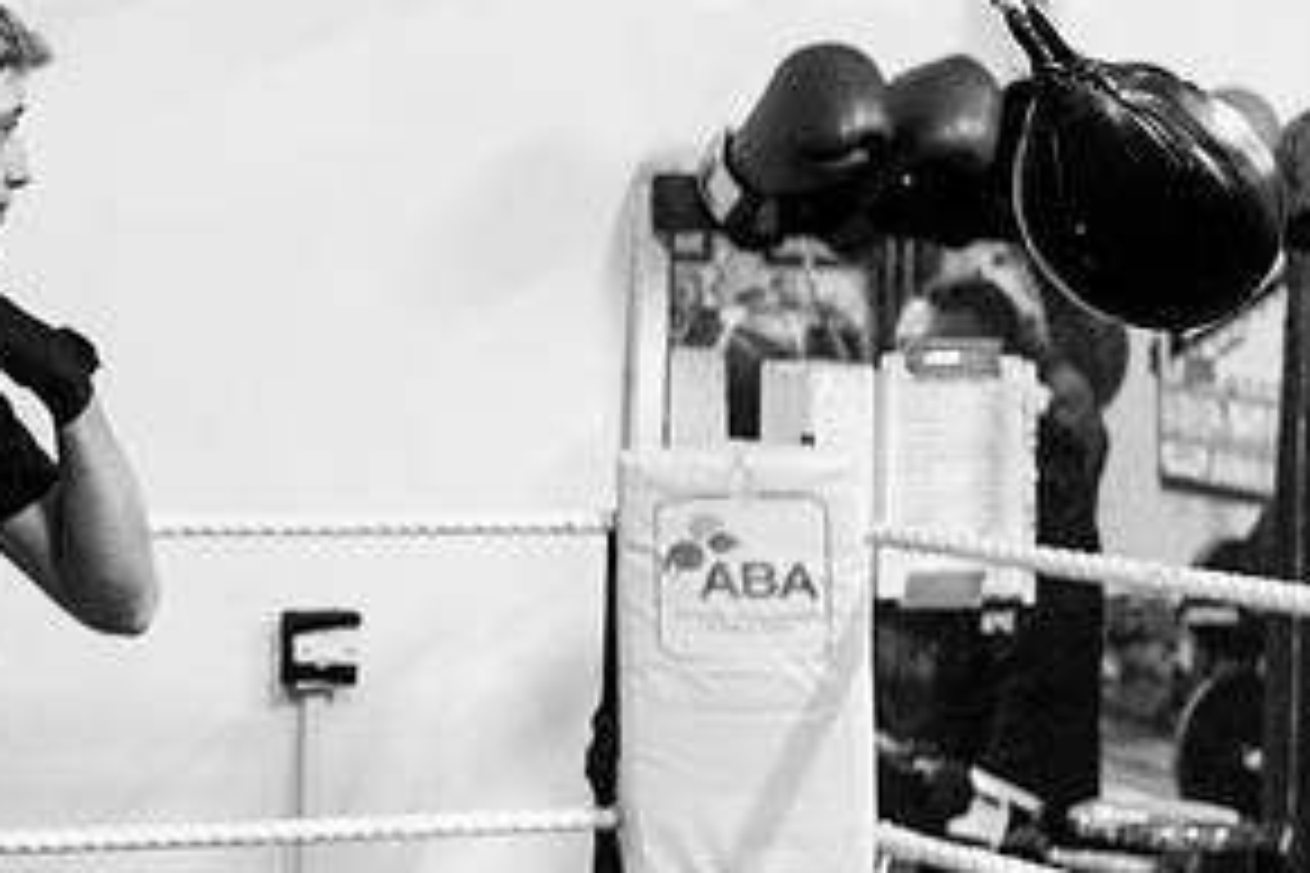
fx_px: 4075
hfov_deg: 17.3
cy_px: 120
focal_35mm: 112
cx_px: -335
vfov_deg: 12.2
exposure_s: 1/400
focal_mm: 35
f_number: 4
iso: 2000
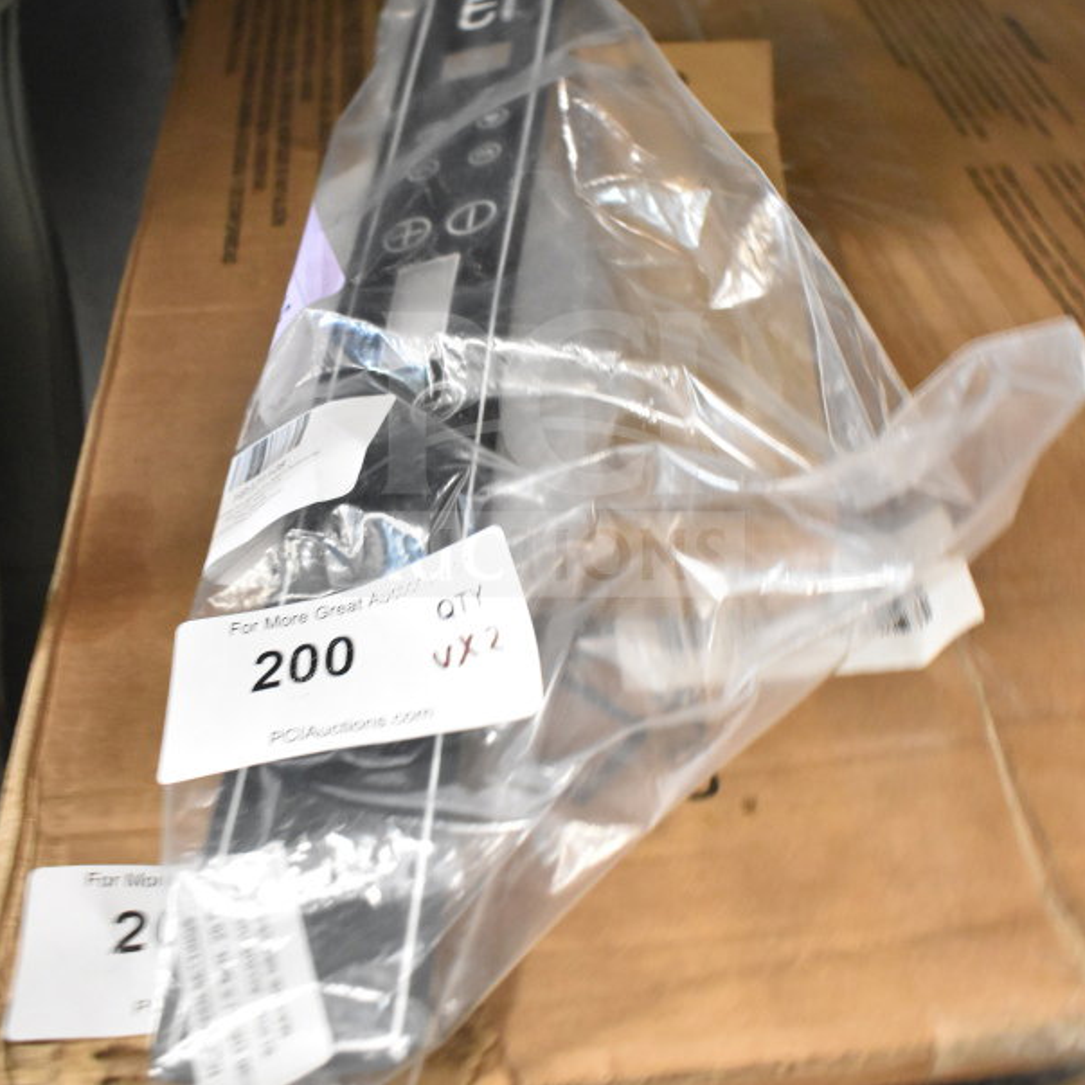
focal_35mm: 41
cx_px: 542
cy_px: 454
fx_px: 1441
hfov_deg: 41.3
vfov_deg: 41.1
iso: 4500
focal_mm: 21
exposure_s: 1/30
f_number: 3.8
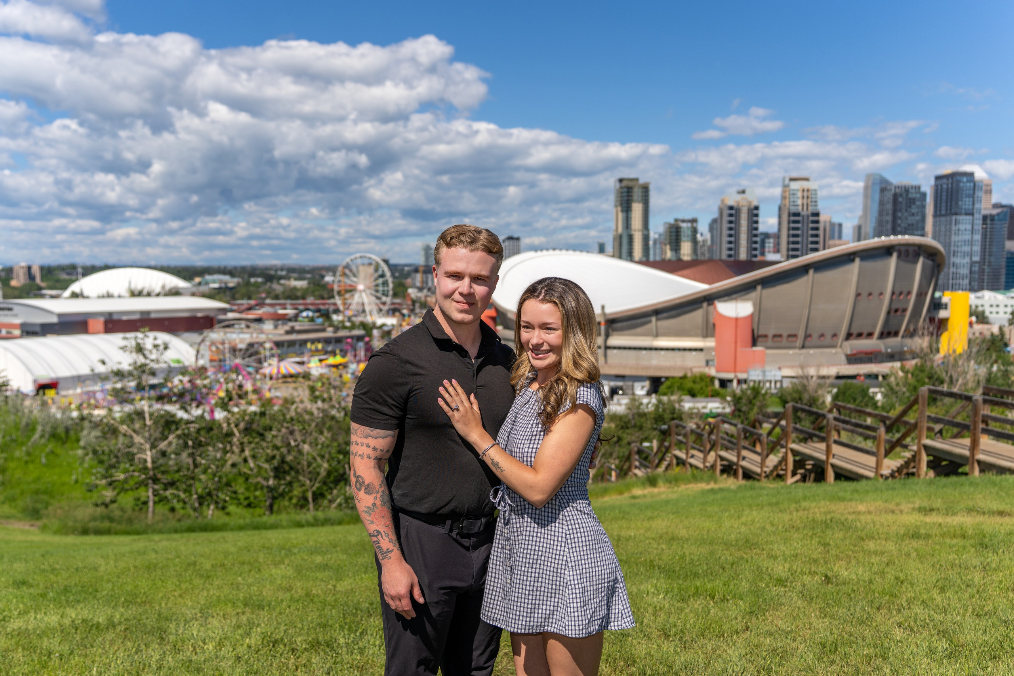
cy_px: 338
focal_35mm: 29
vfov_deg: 45.0
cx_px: 507
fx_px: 817
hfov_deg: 63.7
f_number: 3.2
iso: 50
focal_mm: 29
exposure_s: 1/1600
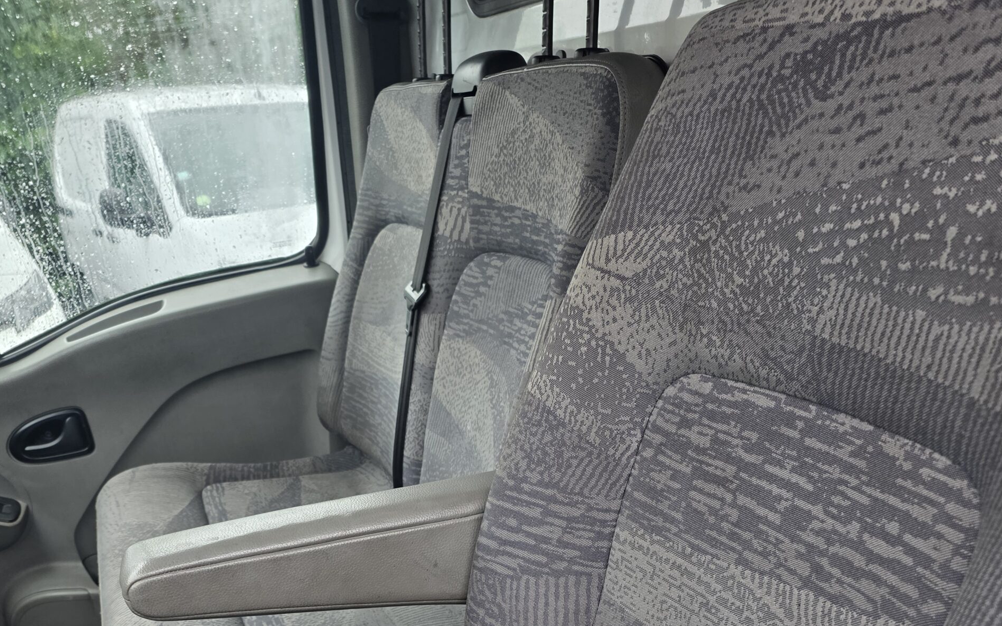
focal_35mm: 33
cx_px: 508
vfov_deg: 34.3
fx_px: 901
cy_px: 649
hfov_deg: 58.1
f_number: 1.7
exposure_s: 1/180
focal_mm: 6.25
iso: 125
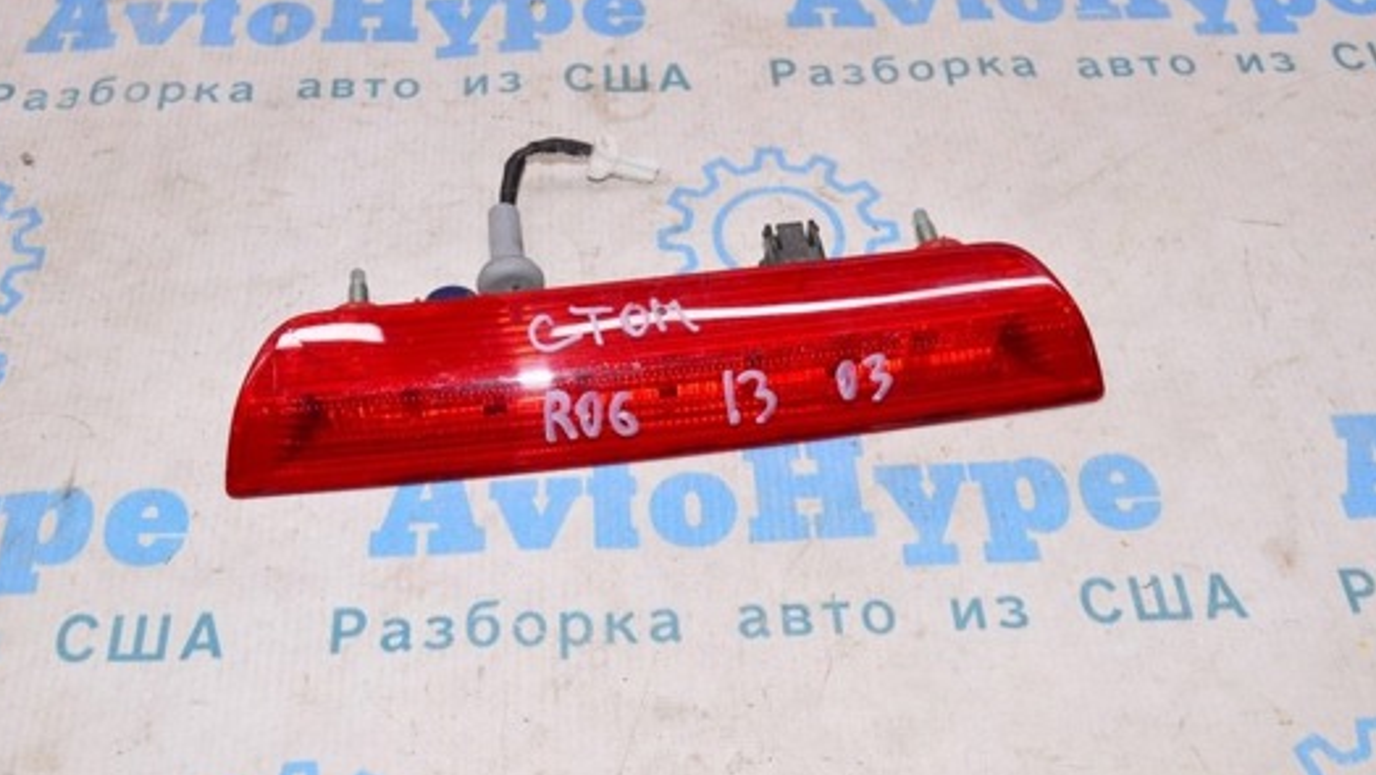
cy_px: 303
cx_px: 635
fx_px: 1679
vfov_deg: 25.9
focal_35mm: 46
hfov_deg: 44.5
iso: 1600
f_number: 8
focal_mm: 24
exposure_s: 1/200
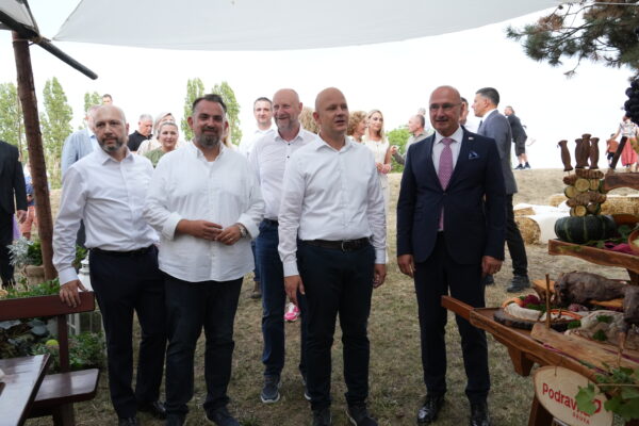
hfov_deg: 58.7
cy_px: 213
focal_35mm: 32
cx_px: 320
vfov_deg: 41.1
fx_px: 568
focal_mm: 32
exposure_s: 1/200
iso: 3200
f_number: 8
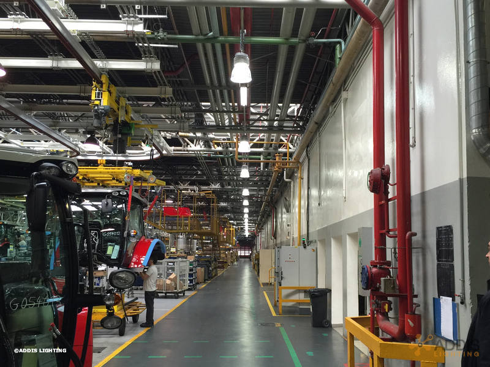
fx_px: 411
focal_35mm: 29
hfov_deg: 61.7
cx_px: 245
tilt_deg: +5.9
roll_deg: -1.8
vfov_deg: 48.2
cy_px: 184
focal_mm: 4.15
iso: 64
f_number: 2.2
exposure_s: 1/33
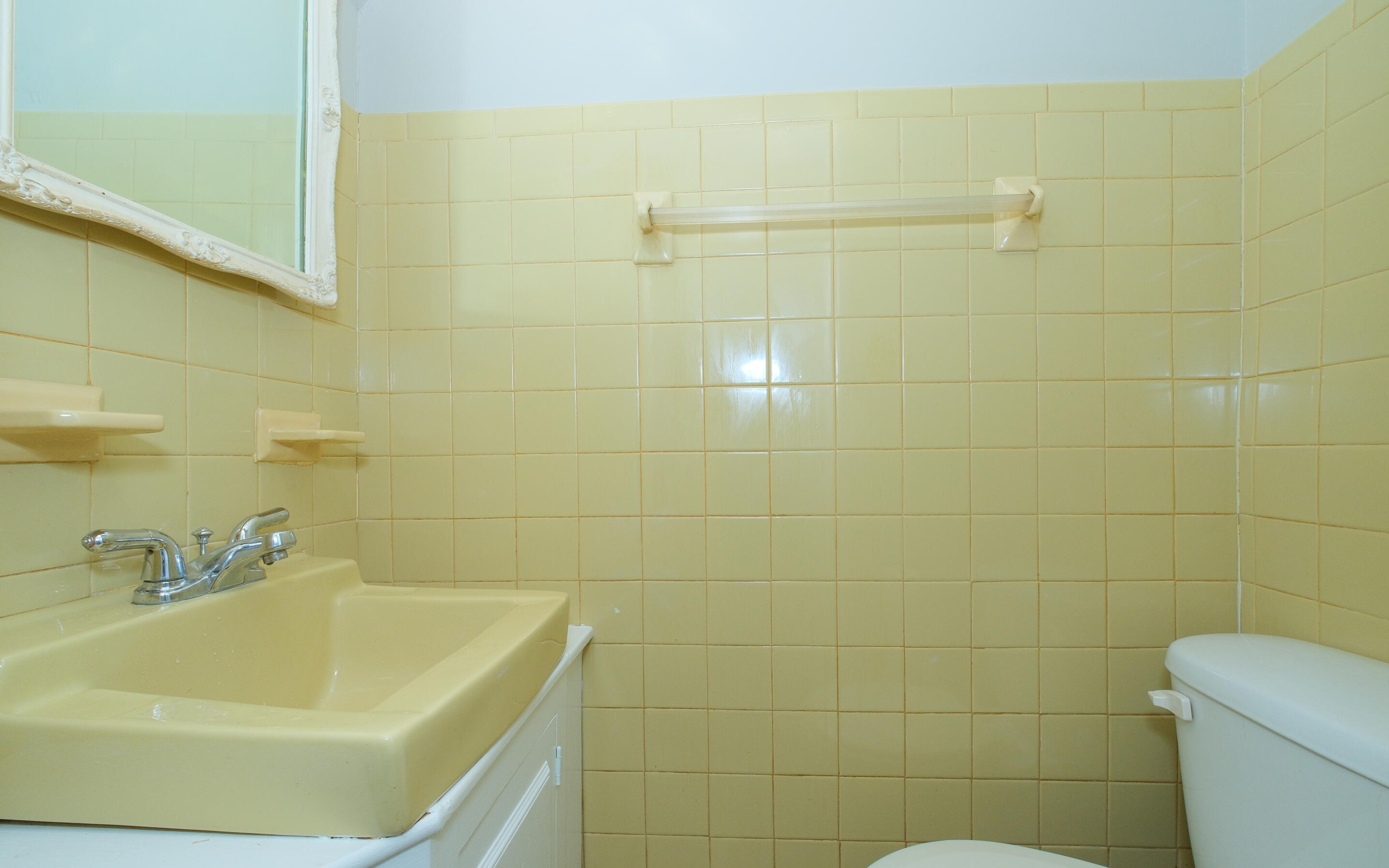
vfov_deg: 71.2
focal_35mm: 16
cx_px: 711
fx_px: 606
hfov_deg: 97.8
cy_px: 465
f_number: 9
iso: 800
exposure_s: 1/125
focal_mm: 10
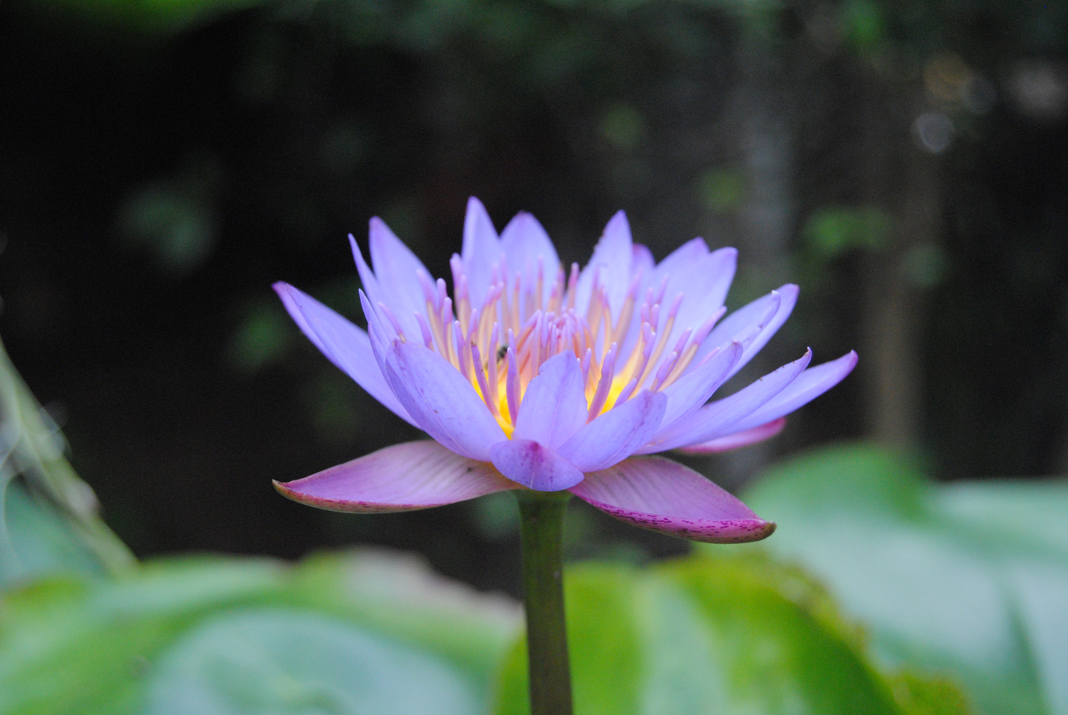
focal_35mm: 82
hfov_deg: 24.6
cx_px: 534
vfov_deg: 16.6
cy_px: 358
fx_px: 2450
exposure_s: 1/400
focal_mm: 55
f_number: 5.6
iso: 800
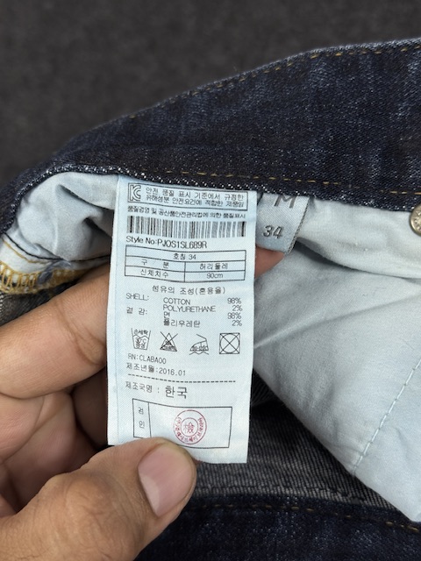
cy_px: 280
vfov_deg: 39.7
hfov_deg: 30.3
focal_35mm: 48
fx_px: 778
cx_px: 210
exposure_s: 1/121
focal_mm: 6.76
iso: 50
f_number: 1.78
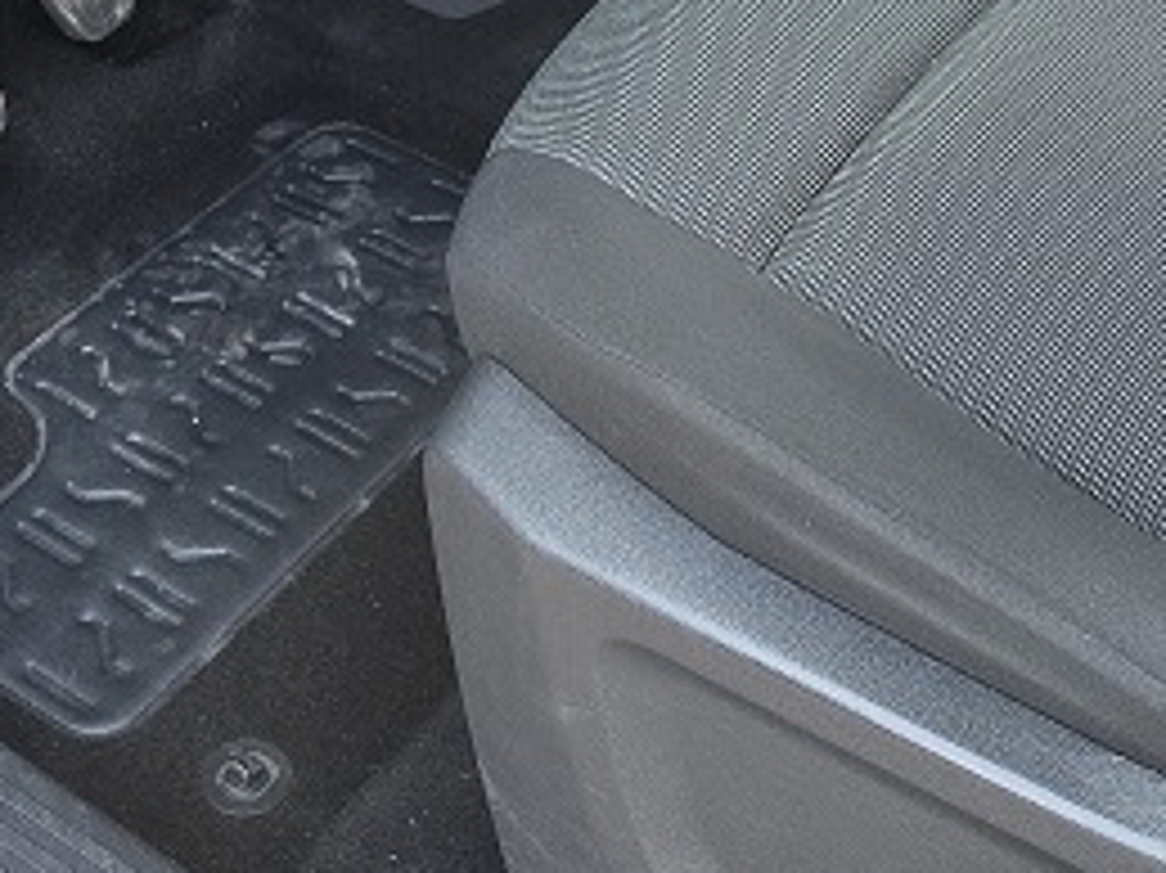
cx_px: 662
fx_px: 2390
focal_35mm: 71
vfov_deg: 19.4
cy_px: -194
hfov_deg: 27.4
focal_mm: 6.5
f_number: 1.4
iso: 125
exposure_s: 1/180
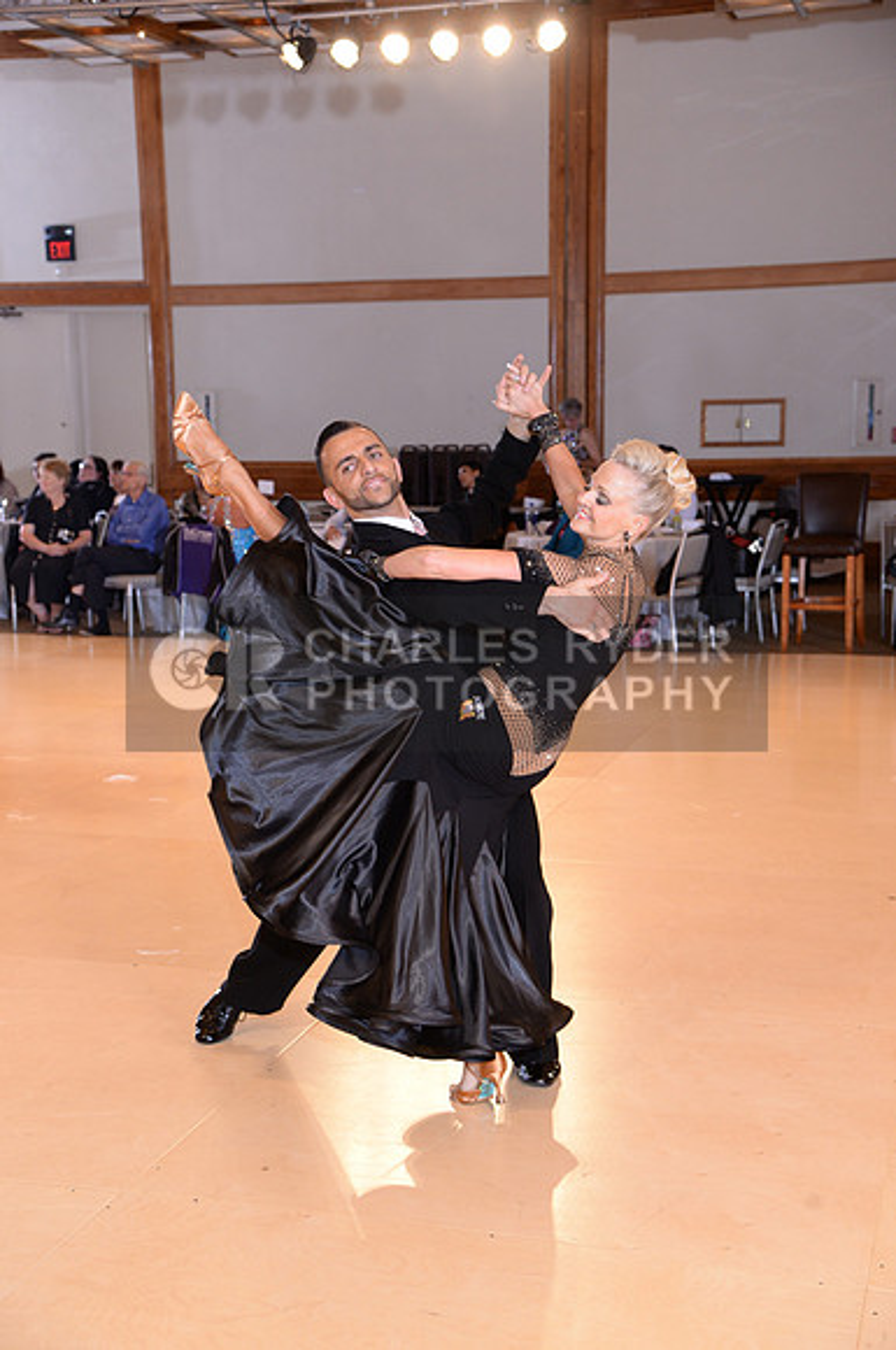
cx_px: 448
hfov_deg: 26.9
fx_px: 1872
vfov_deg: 39.6
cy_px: 675
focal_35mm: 50
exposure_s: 1/200
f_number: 4.5
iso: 1250
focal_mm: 50
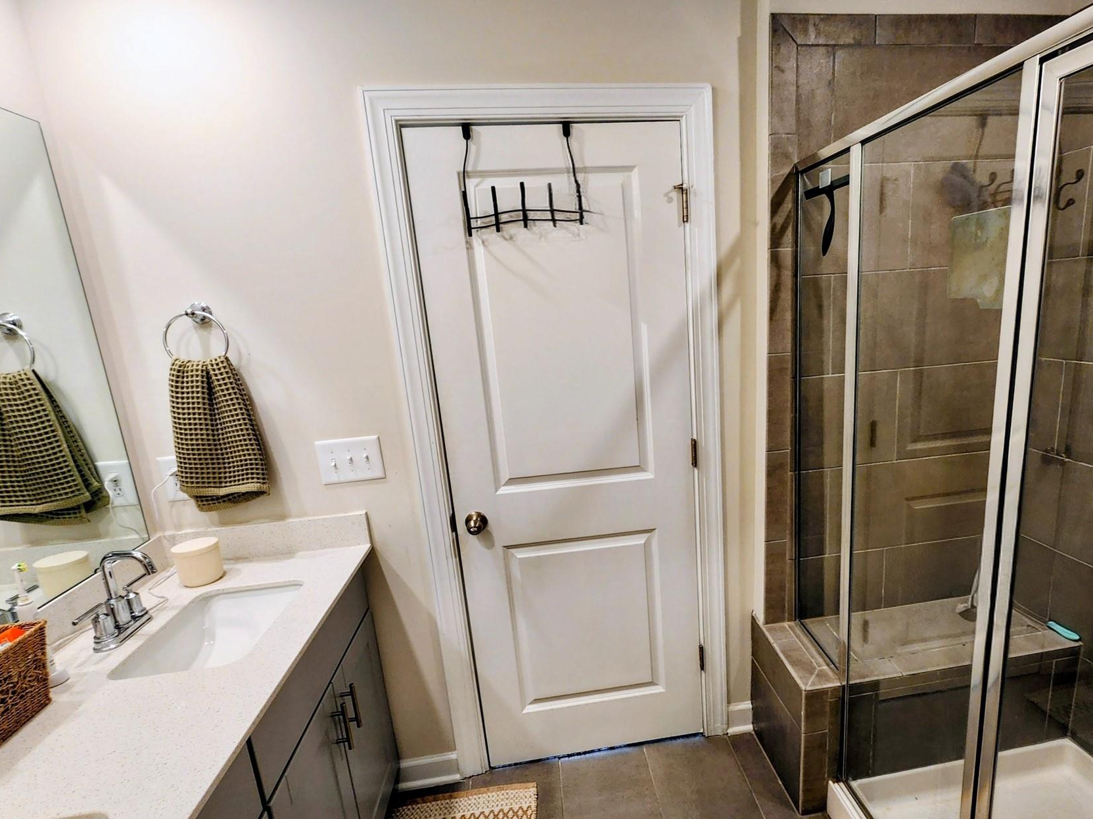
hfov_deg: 93.7
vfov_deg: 78.0
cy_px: 440
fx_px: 505
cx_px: 633
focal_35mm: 16
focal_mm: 2.2
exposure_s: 1/60
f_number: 2.2
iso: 125
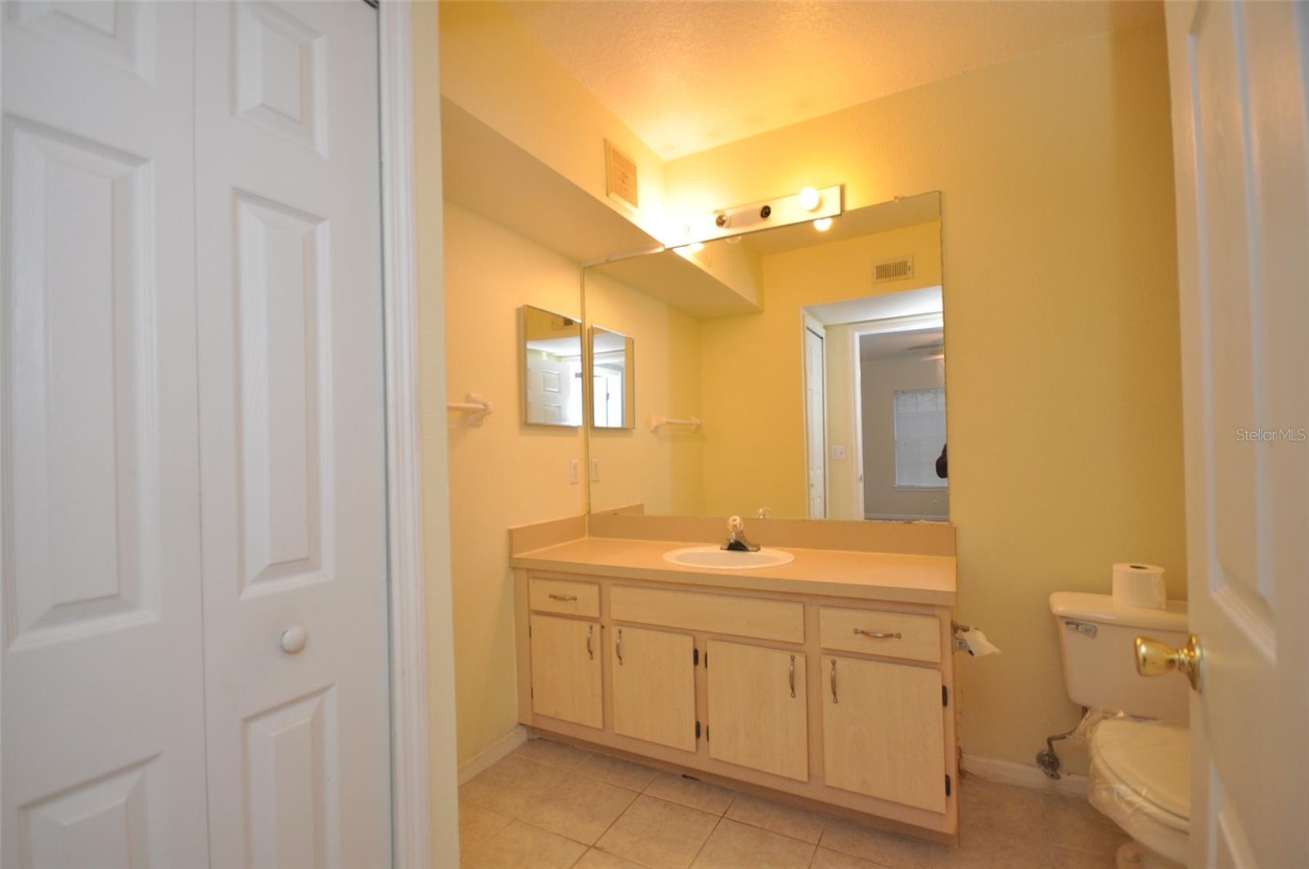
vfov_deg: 77.2
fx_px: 545
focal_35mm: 15
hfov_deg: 100.5
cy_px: 434
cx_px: 654
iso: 400
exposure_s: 1/60
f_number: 4
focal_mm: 10
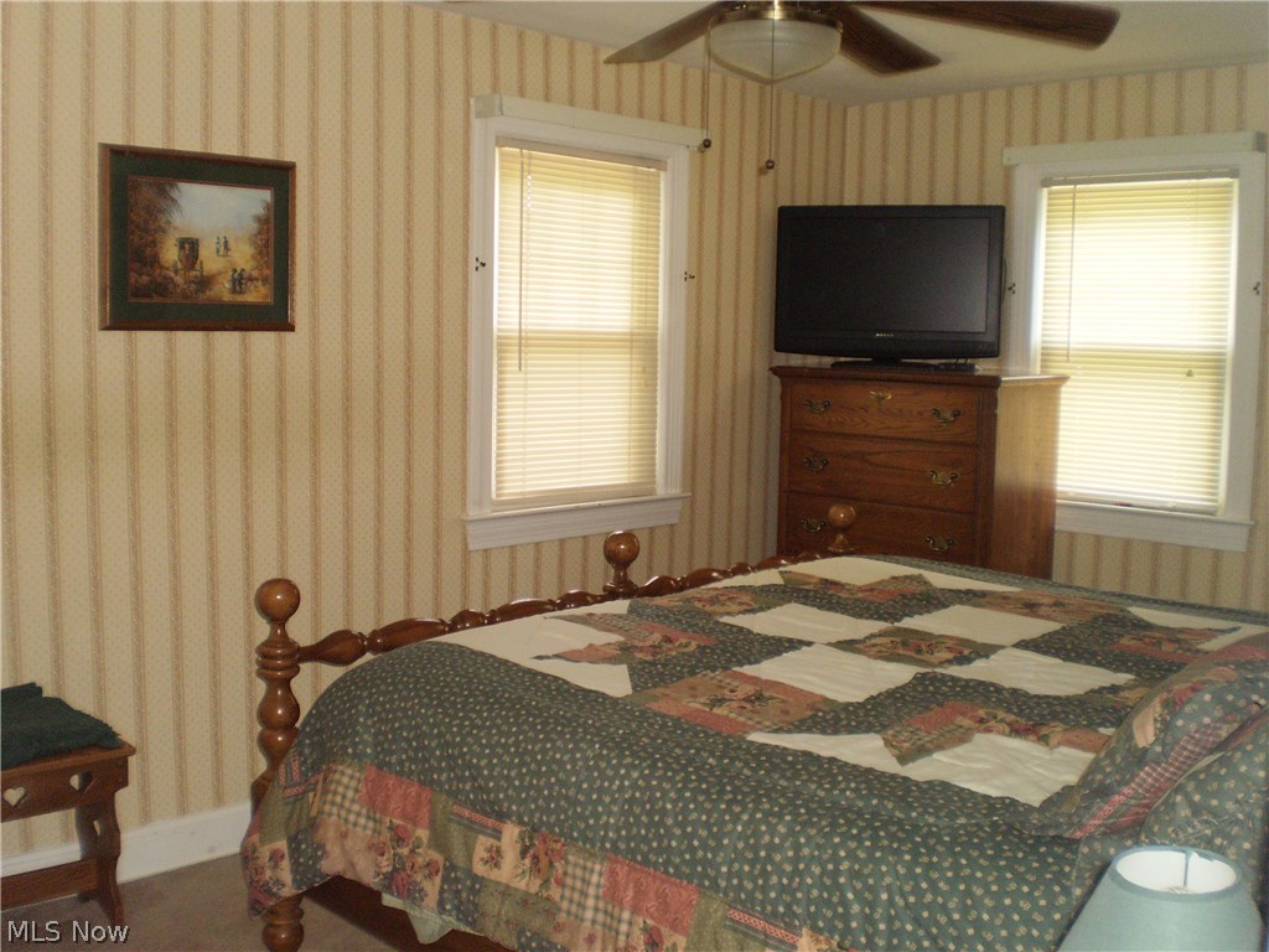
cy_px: 476
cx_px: 634
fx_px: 1320
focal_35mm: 36
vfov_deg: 39.7
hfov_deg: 51.4
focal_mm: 6.3
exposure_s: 1/30
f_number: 3.1
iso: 200
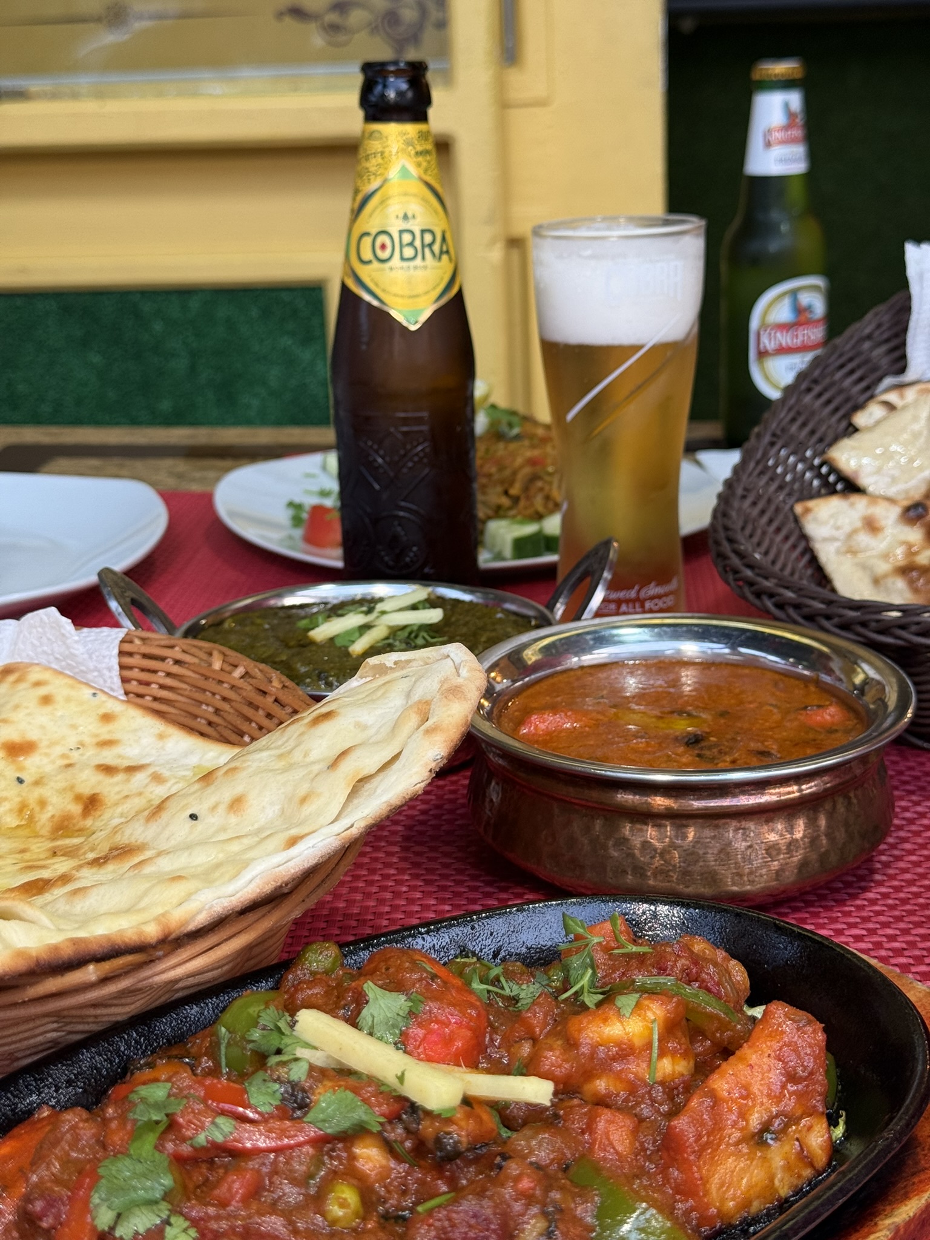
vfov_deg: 39.7
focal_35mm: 48
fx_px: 1719
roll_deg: +1.9
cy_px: 620
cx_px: 465
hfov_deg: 30.3
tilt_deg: -16.1
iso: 80
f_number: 1.78
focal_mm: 6.76
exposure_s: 1/50
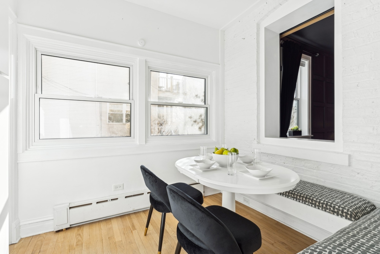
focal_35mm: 17
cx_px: 190
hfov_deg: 93.3
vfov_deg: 70.4
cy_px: 127
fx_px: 179
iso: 320
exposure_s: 1/200
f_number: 8
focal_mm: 17
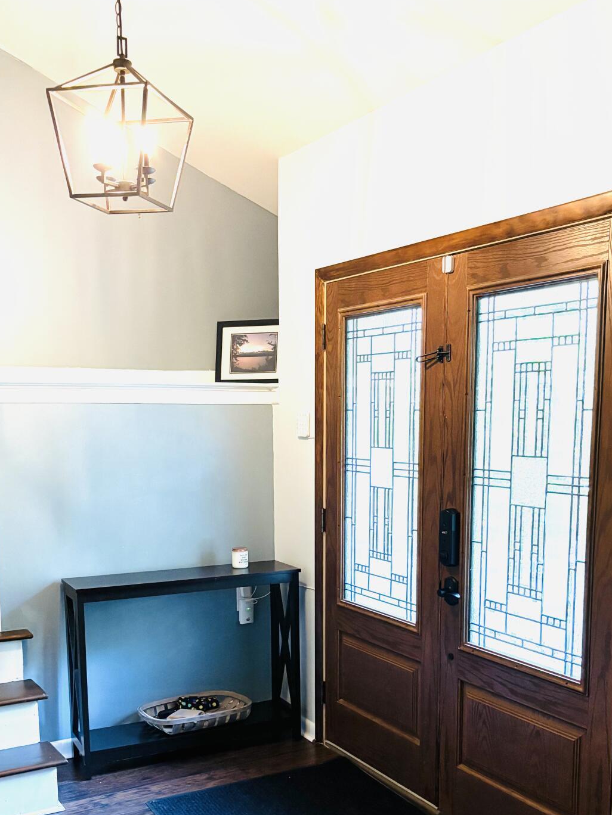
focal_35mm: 38
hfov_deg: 37.7
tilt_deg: -8.9
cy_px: 540
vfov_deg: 48.2
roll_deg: +0.2
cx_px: 319
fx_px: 896
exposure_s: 1/40
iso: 500
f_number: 1.6
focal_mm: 5.96
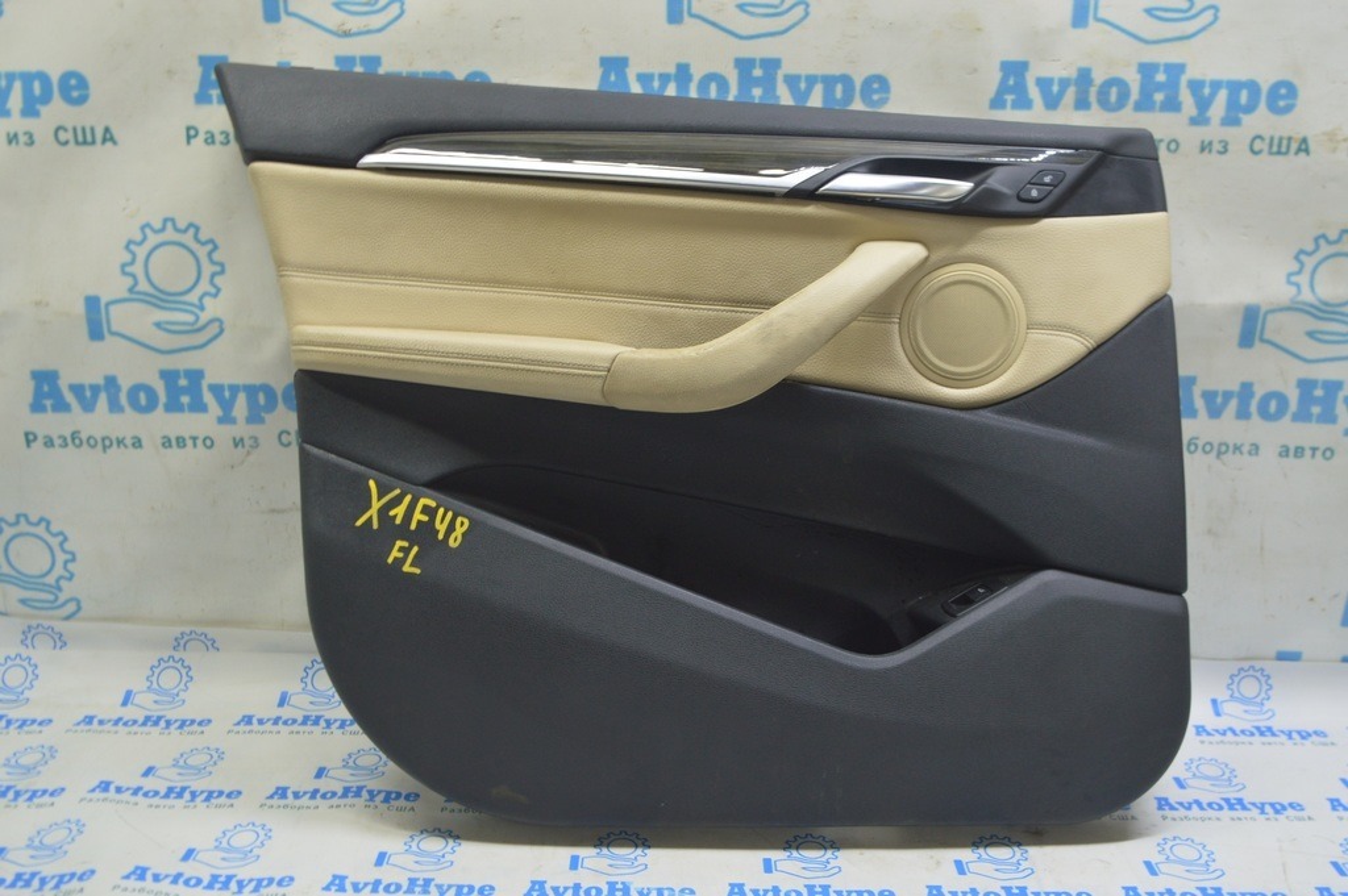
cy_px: 448
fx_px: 1291
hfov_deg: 55.1
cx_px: 674
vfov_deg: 38.3
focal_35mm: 34
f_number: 5.6
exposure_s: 1/20
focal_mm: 23
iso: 400
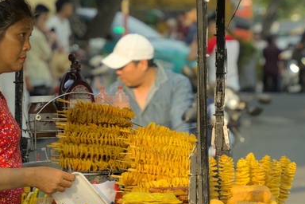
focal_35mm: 542
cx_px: 122
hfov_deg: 3.8
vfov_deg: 2.5
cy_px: 118
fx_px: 4592
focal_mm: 175
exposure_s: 1/640
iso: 800
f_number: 7.1
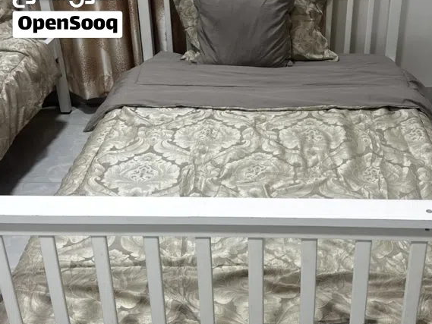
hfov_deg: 65.2
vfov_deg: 51.3
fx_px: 337
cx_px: 237
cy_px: 147
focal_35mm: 27
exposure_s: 1/100
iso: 125
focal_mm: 6.76
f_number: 1.78
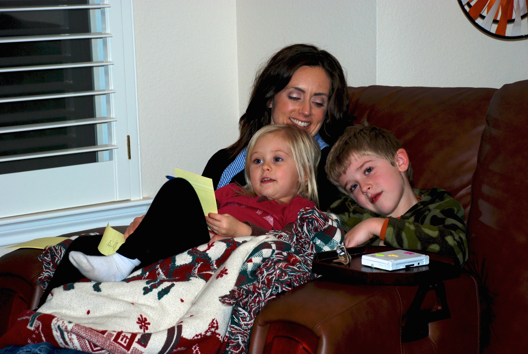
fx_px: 1542
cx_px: 264
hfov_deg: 19.4
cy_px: 177
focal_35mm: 105
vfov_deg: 13.1
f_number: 5.6
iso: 200
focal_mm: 70
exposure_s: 1/60
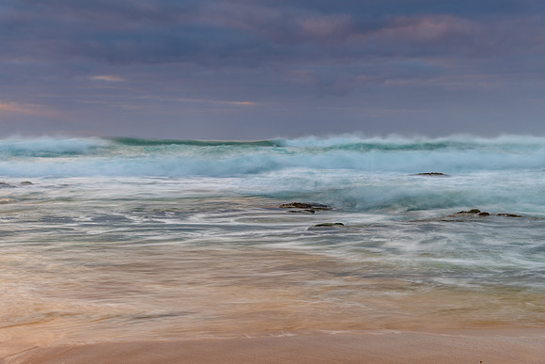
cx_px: 272
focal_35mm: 58
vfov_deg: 23.4
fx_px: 879
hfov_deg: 34.4
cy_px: 182
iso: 64
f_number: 8
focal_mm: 58
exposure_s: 1.3
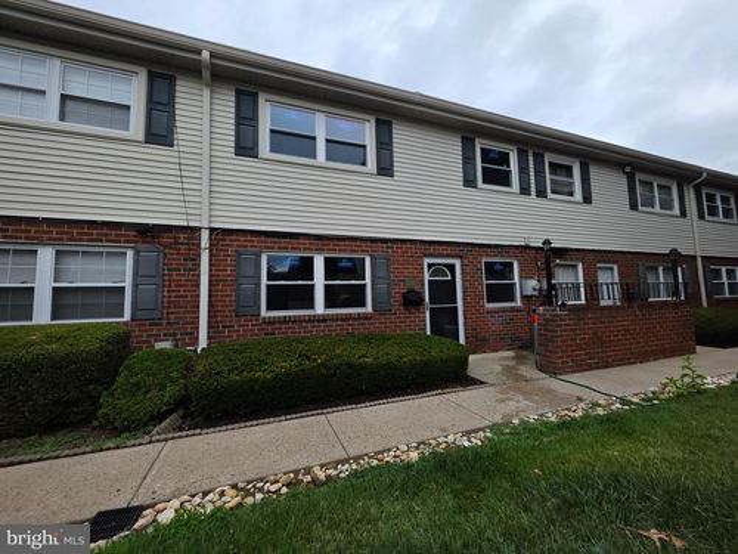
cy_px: 277
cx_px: 369
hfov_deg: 106.2
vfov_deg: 89.9
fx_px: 277
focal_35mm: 13
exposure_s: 1/912
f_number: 1.9
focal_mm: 2.2
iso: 40
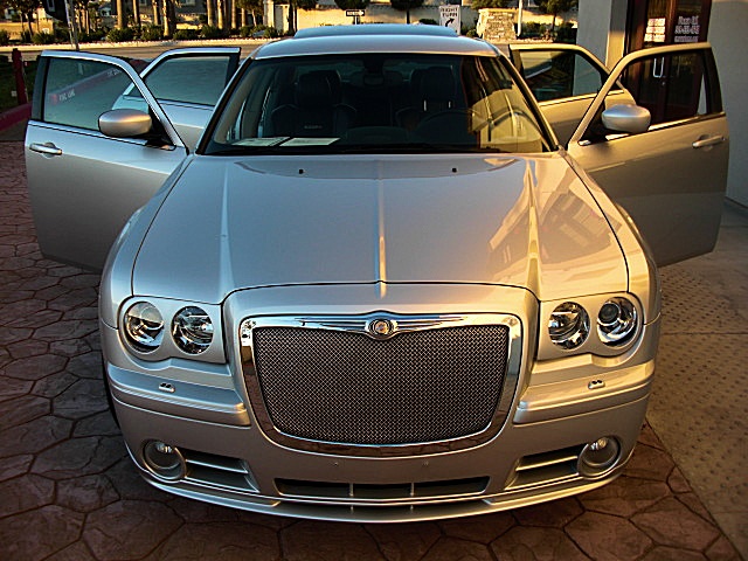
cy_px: 280
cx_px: 374
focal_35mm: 36
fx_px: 778
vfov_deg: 39.7
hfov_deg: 51.4
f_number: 2.8
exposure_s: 1/125
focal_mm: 6.3
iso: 50
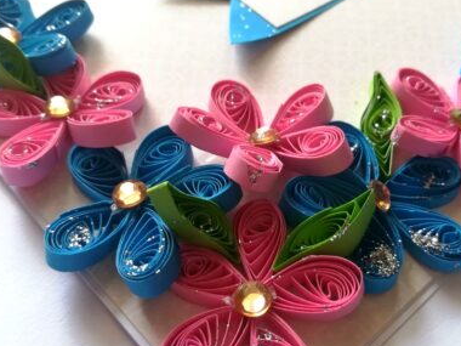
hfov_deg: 45.6
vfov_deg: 35.1
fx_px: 546
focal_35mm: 41
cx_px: 271
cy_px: 159
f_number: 2.2
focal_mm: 3.83
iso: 50
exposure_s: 1/111
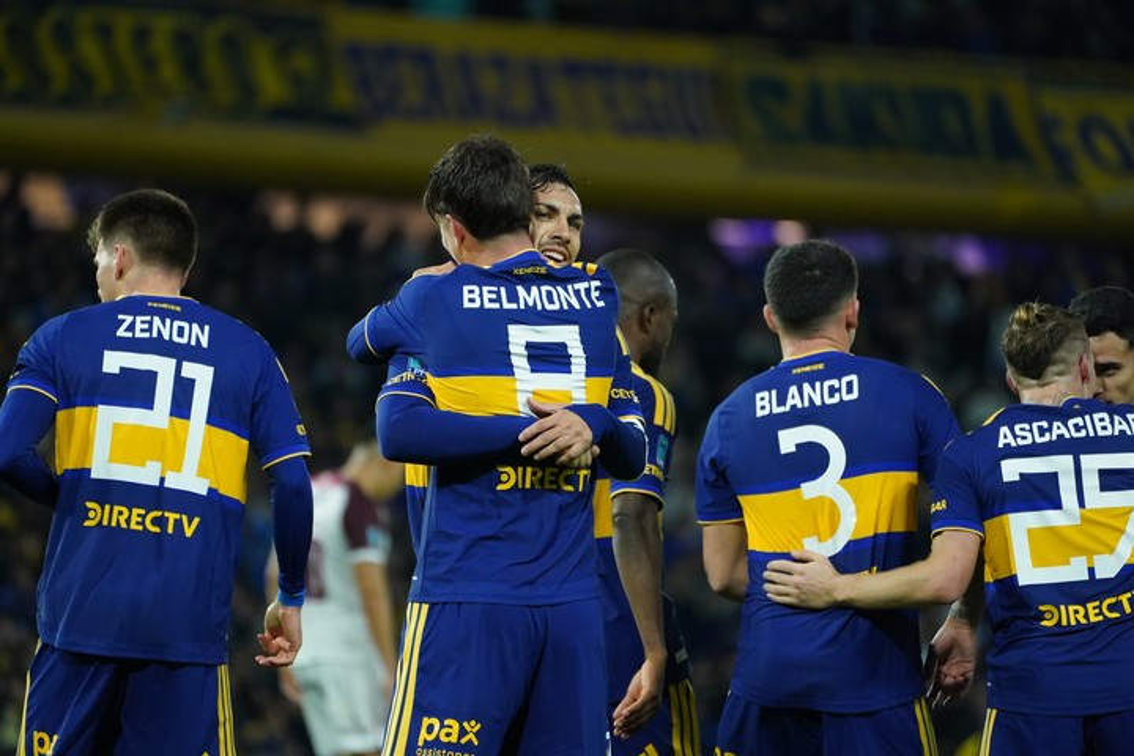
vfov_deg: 3.4
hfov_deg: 5.2
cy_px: 378
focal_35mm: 400
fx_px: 12599
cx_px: 567
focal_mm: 400
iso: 5000
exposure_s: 1/1250
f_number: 5.6
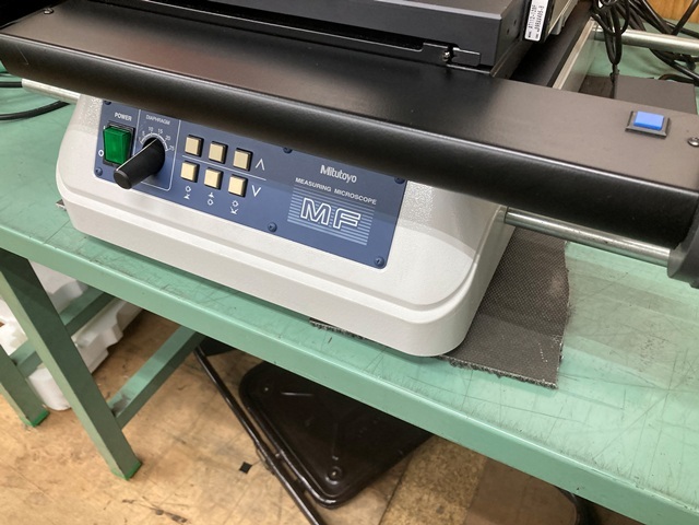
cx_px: 350
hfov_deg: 63.4
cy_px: 262
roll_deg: +1.2
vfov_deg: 49.7
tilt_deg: -42.2
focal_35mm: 28
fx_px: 565
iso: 160
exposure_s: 1/60
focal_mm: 3.99
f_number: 1.8
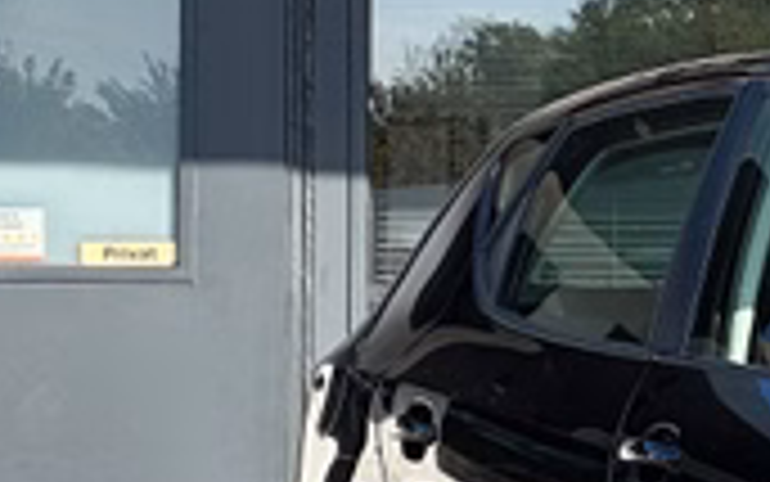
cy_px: 477
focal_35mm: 305
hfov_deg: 6.7
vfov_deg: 4.3
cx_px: 1292
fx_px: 6403
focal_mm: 9
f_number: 2.8
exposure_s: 1/242
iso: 32
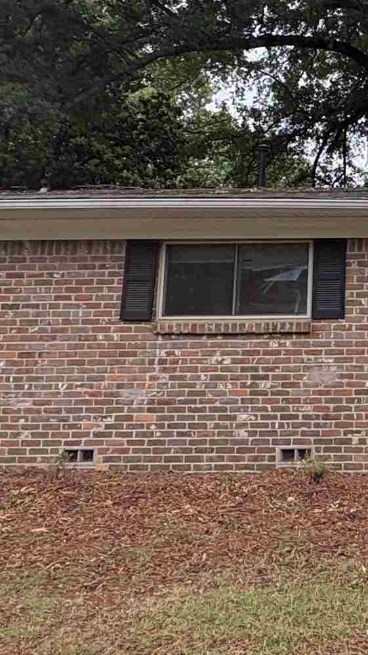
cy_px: 196
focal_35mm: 47
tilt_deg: +10.9
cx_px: 541
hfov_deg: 21.6
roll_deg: +1.4
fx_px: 815
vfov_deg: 42.8
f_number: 2.2
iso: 80
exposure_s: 1/136
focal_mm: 2.22
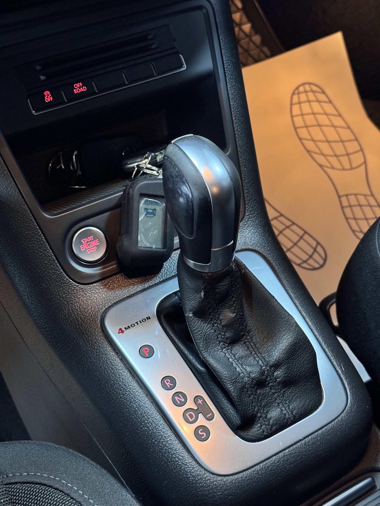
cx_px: 190
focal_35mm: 48
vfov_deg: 39.7
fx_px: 703
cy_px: 253
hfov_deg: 30.3
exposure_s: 1/34
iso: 500
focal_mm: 6.76
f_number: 1.78
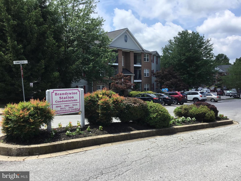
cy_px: 90
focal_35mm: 31
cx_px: 120
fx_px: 216
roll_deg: +0.9
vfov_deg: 45.4
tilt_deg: -3.6
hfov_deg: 58.4
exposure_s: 1/1253
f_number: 2.4
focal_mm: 3.3
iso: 25
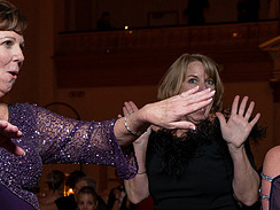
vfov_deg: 16.6
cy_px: 186
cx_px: 109
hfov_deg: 22.2
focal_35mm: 88
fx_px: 712
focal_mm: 35
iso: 2000
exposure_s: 1/200
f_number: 4
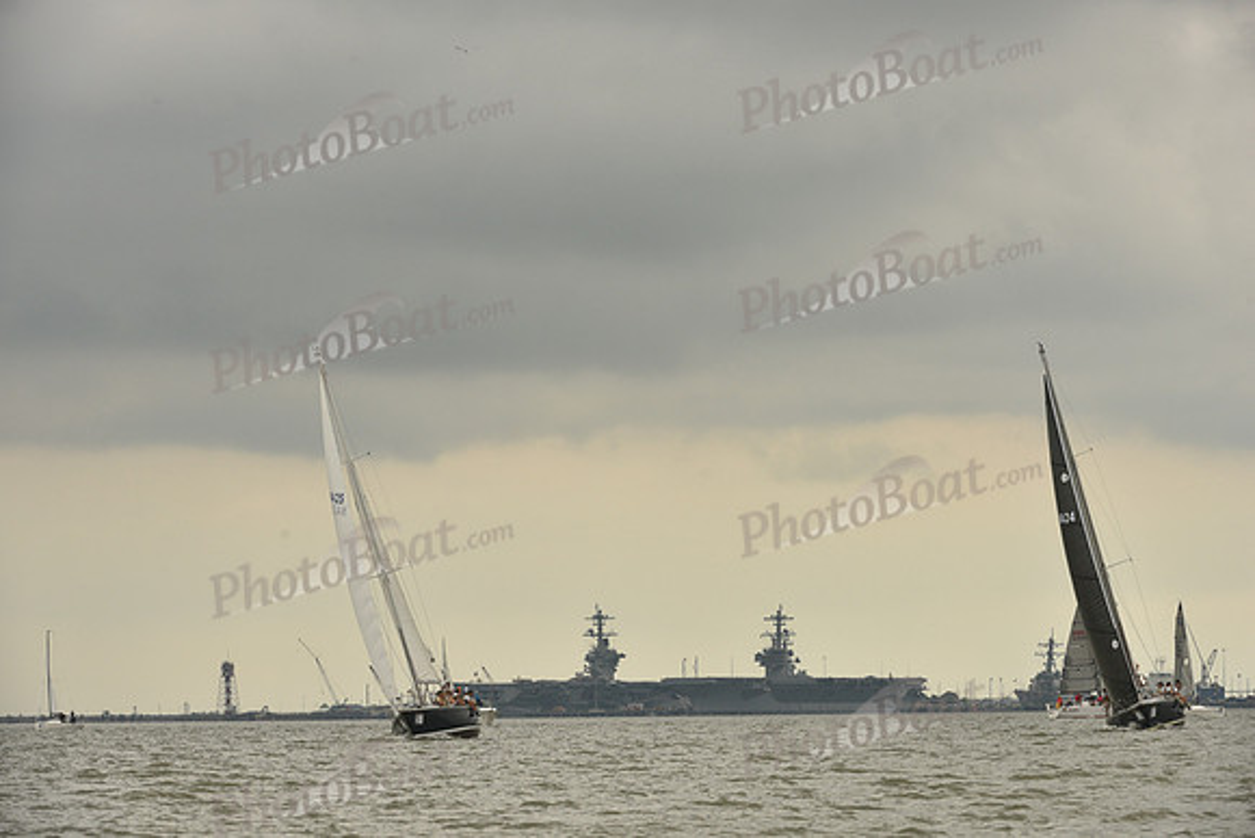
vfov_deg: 6.9
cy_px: 419
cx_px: 628
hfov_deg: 10.3
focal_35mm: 200
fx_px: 6974
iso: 400
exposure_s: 1/800
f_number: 10
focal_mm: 200
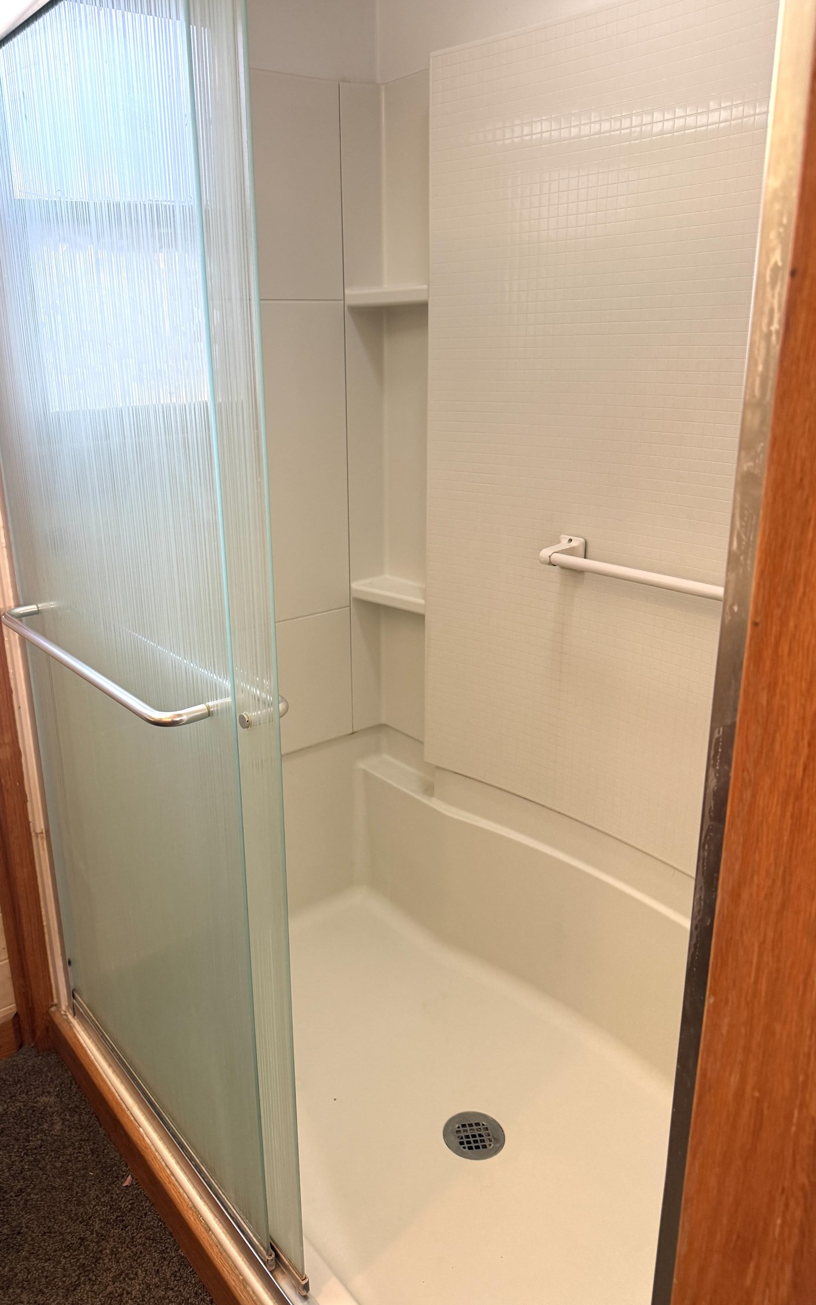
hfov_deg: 47.4
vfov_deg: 70.4
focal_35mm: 26
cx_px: 333
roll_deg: +1.9
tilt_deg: -16.4
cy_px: 647
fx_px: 925
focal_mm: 6.76
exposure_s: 1/120
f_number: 1.78
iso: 160
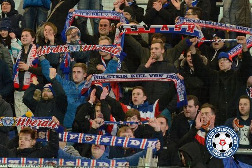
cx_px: 126
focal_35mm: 117
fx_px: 819
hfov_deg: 17.5
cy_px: 84
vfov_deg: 11.7
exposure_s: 1/400
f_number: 2.8
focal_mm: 78
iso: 3200
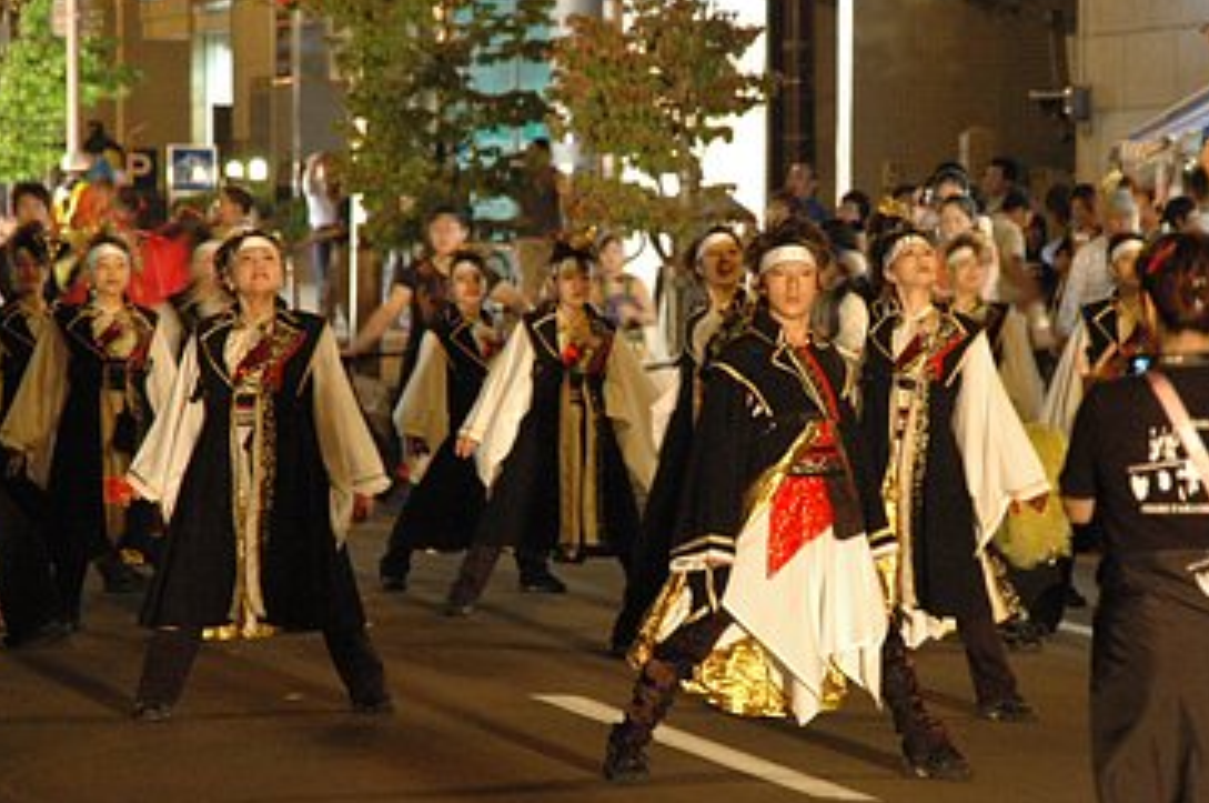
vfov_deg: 5.2
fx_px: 8878
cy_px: 443
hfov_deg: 7.8
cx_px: 756
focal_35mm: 265
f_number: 5.6
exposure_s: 1/6
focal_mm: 125
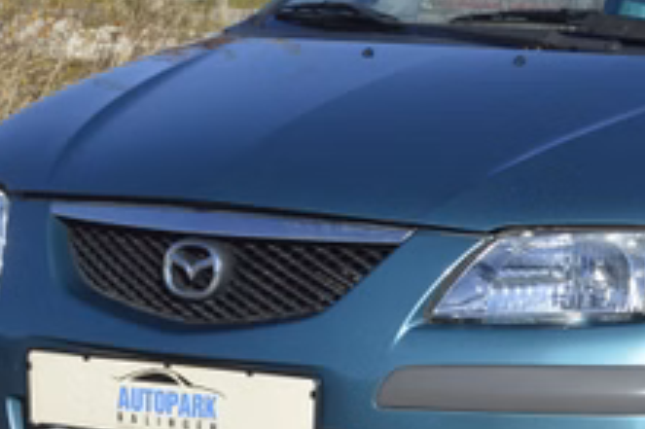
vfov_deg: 7.9
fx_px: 3115
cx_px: 721
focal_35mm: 174
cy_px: 292
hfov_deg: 11.6
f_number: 8
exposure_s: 1/250
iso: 100
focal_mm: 40
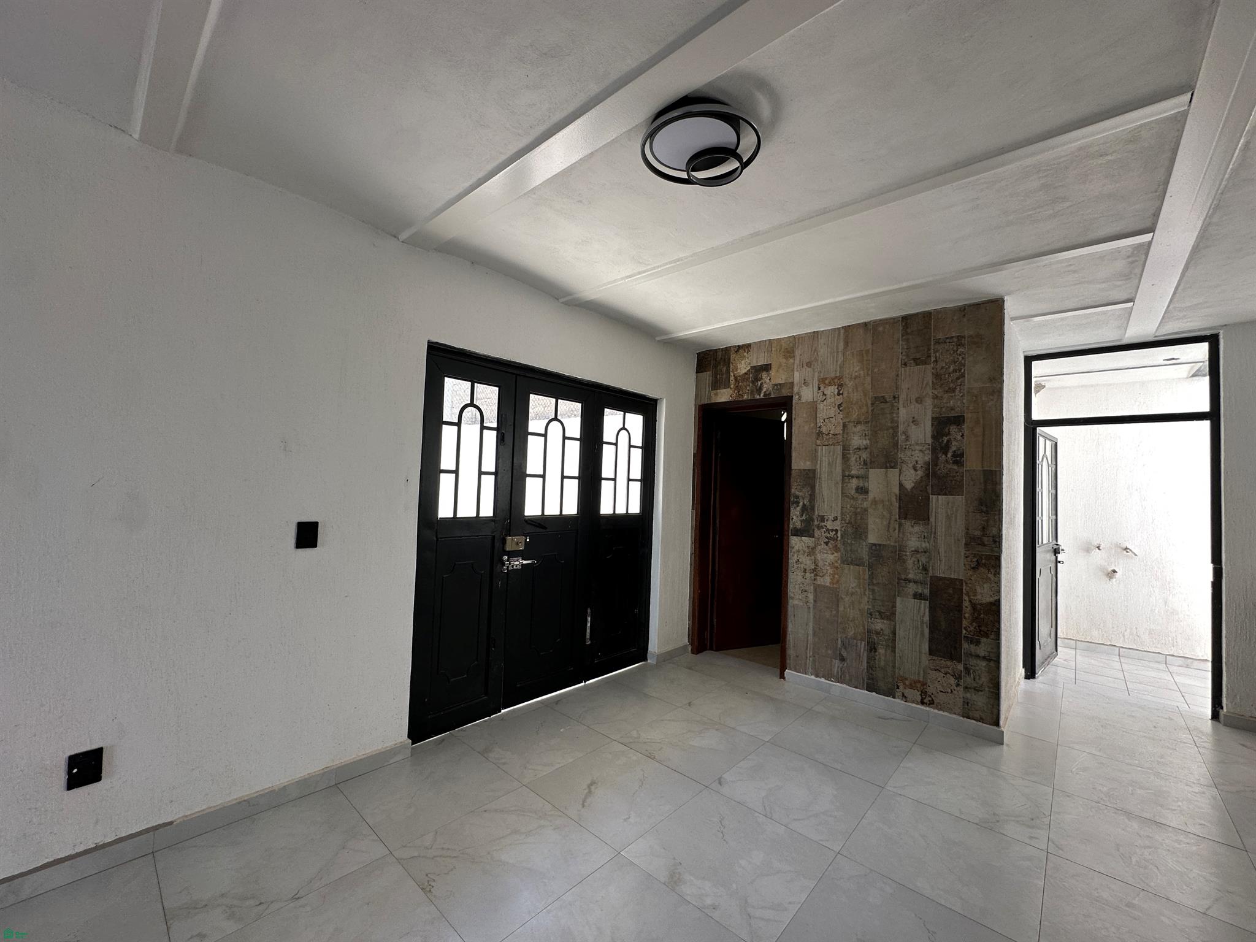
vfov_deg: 85.7
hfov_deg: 102.1
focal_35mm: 14
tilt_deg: +2.2
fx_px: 508
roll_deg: -2.7
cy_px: 471
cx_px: 628
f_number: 2.2
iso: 64
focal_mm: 2.22
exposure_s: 1/99
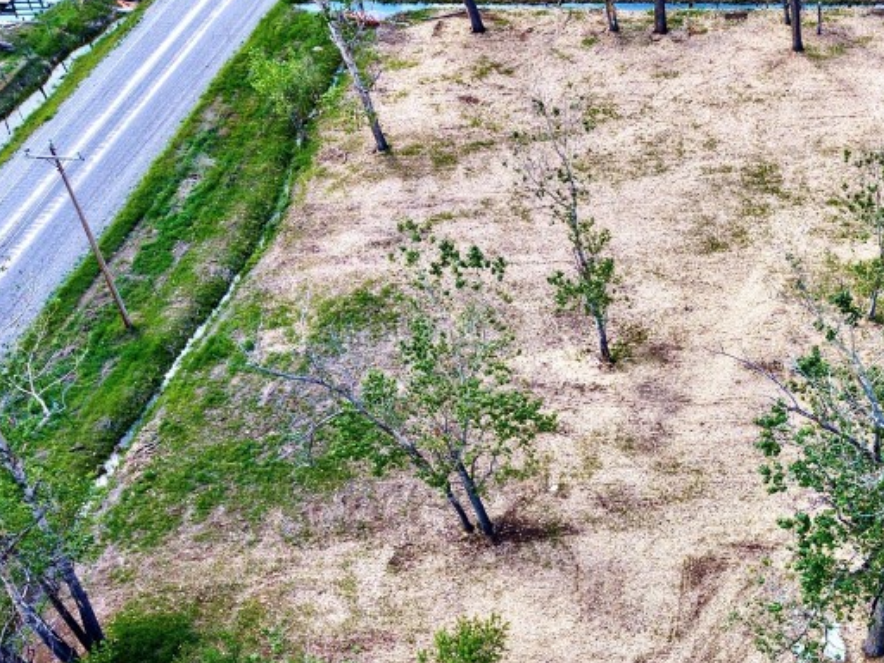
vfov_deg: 29.4
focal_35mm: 48
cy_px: 556
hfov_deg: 37.5
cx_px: 765
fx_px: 1226
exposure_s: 1/1250
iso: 100
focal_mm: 8.67
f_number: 1.8
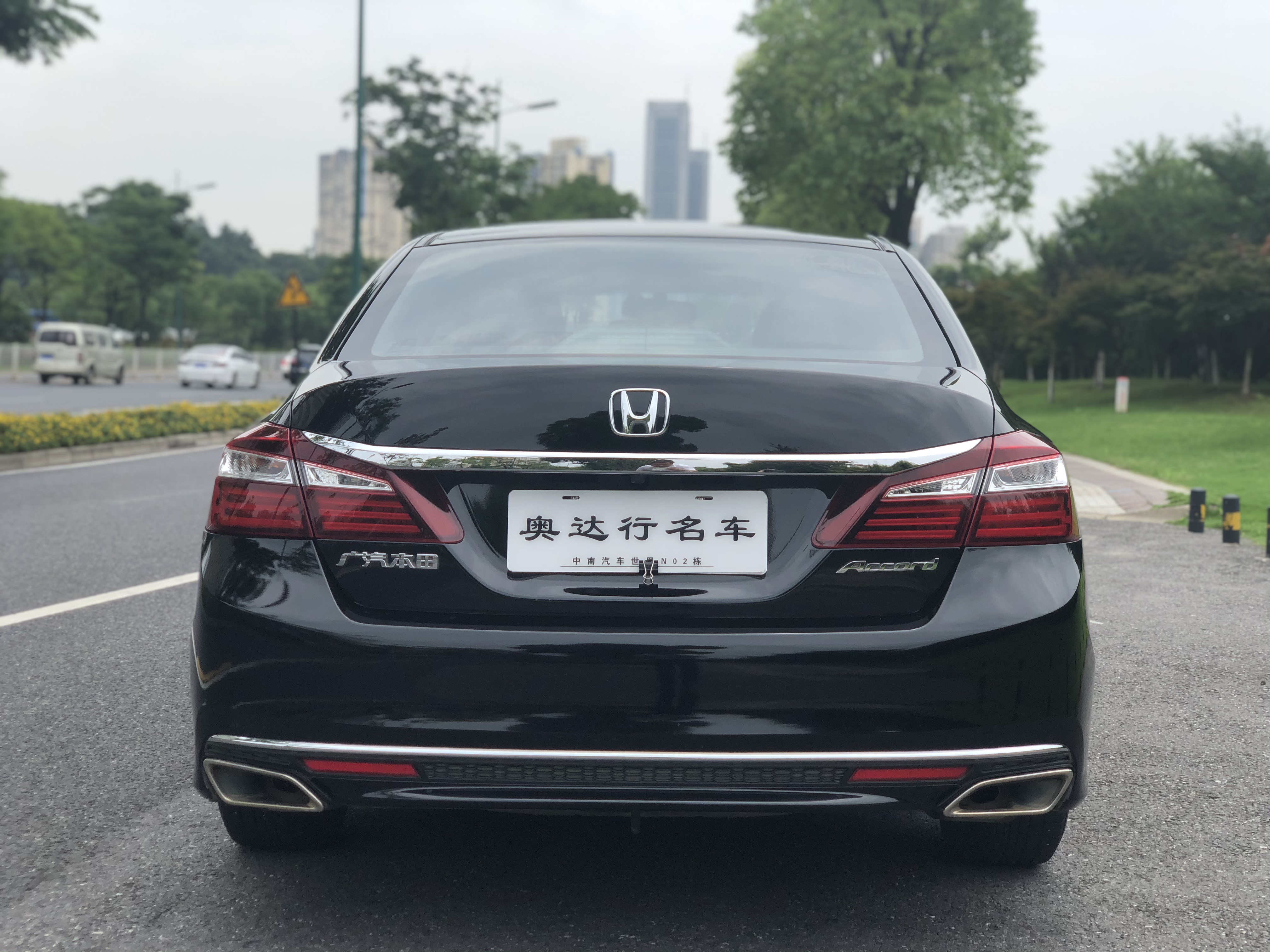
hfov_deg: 36.8
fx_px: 1908
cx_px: 635
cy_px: 476
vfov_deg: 28.0
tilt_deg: -3.0
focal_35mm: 52
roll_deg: -1.2
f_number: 2.4
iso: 16
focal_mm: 6
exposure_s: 1/631
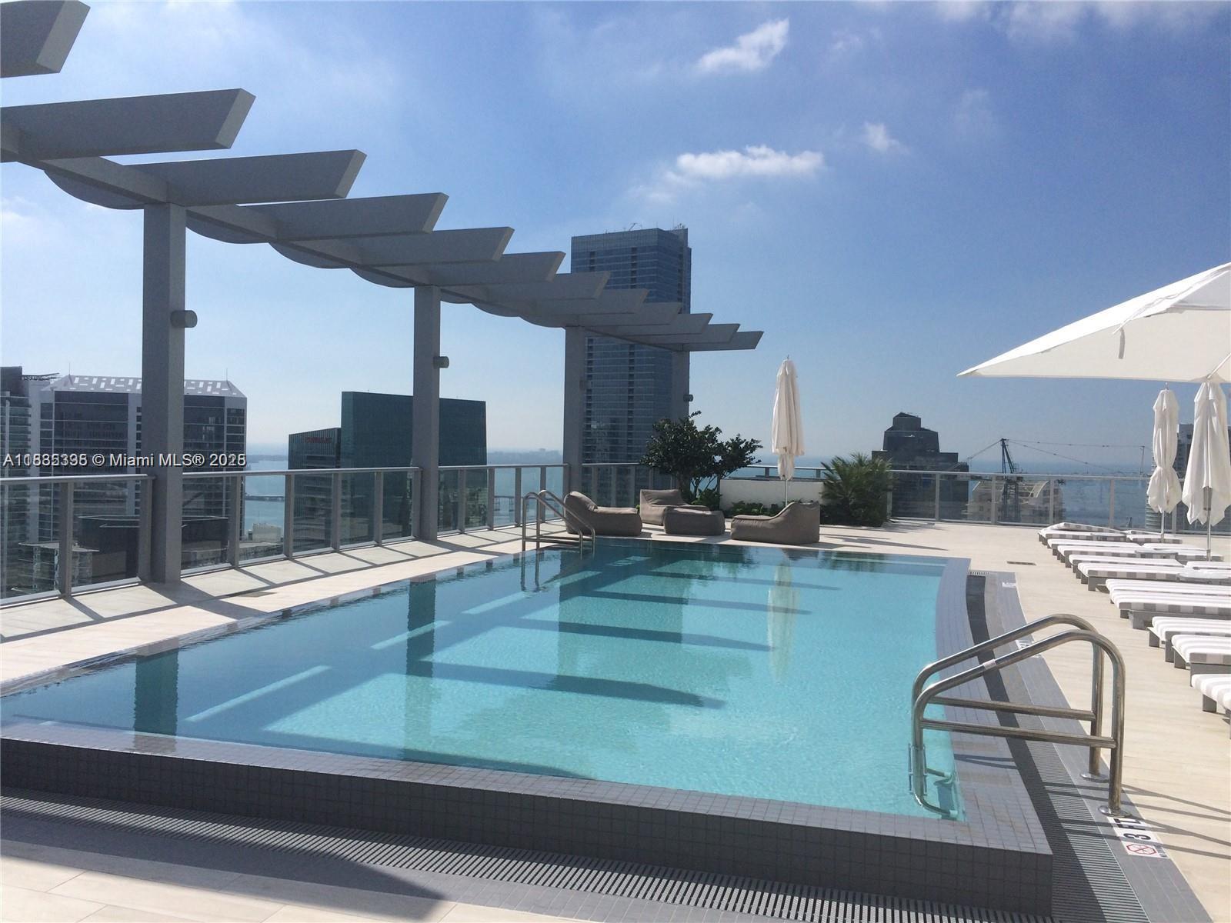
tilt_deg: -0.6
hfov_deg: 61.7
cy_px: 462
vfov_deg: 48.2
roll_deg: -1.4
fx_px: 1031
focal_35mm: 29
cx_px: 616
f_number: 2.2
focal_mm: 4.15
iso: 40
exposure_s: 1/6849
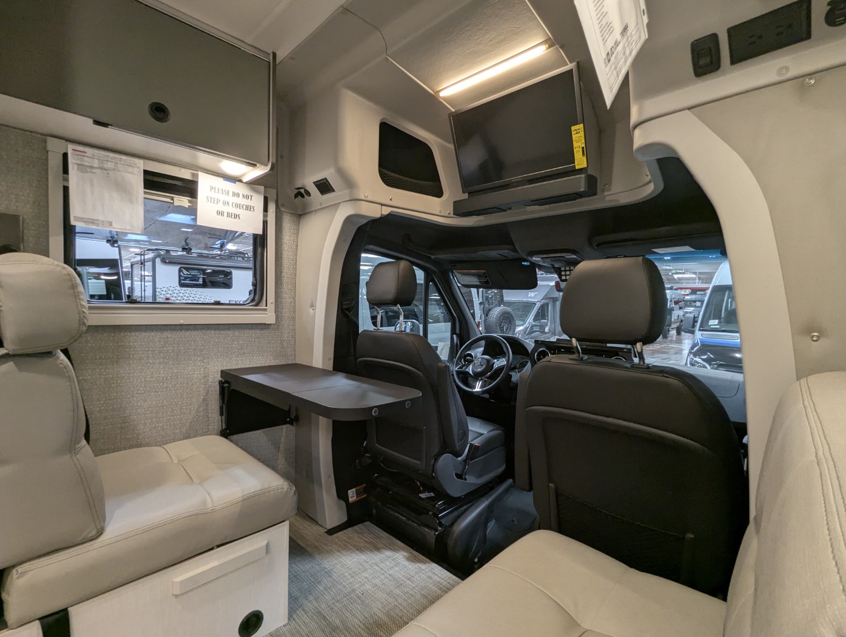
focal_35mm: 16
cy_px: 318
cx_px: 423
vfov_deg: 78.2
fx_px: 392
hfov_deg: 94.4
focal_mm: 2.35
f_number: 2.2
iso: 129
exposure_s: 1/50.2
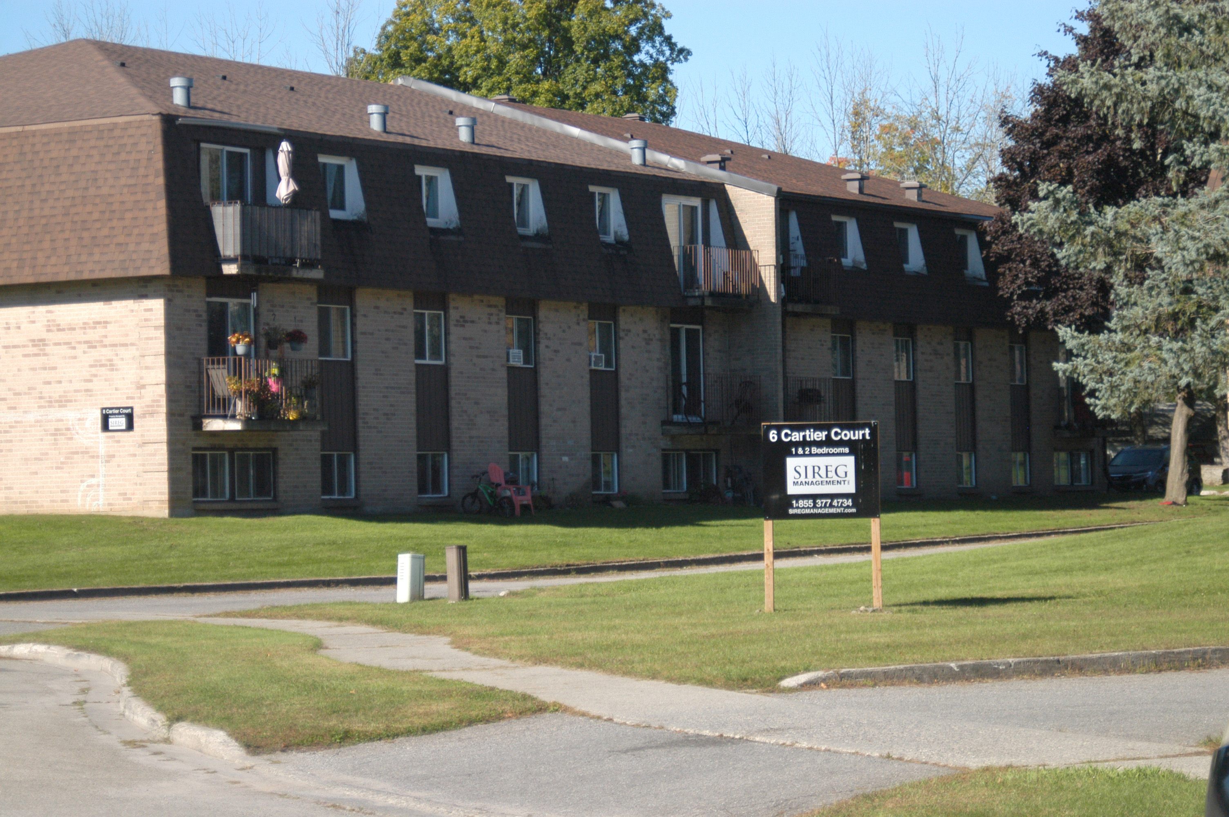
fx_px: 3837
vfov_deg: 12.2
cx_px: 614
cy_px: 408
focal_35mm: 112
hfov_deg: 18.2
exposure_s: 1/1600
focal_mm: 75
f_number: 5.6
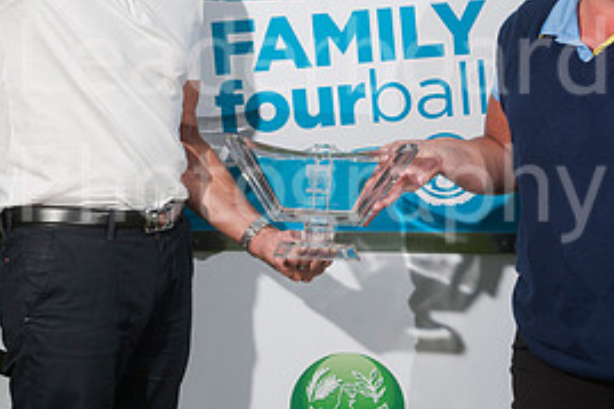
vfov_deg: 12.2
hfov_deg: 18.3
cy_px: 78
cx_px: 317
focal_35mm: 112
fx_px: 1909
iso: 400
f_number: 7.1
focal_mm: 52
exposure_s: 1/160
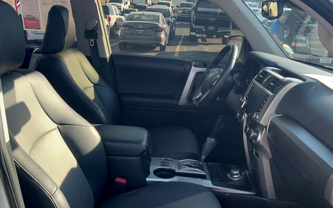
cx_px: 166
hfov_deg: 59.6
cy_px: 112
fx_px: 290
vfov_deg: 39.4
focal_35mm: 32
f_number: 1.8
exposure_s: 1/273
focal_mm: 3
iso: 32
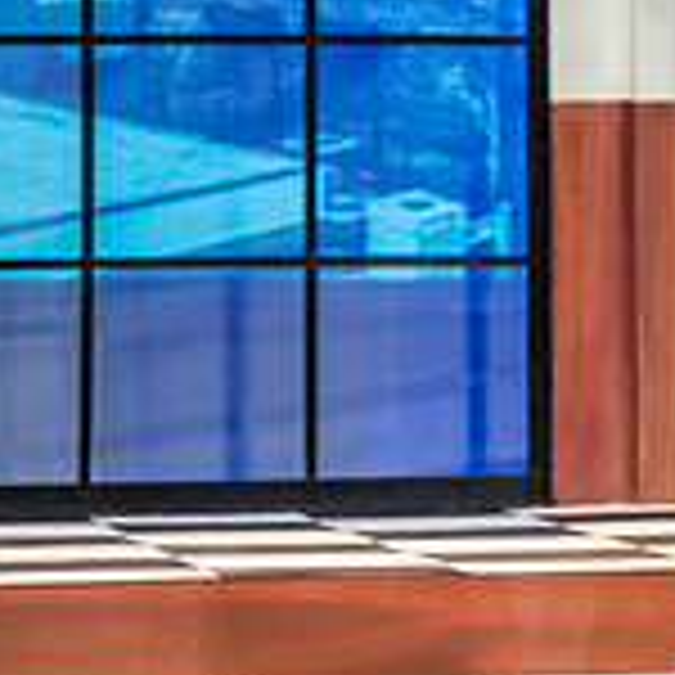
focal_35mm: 302
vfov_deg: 5.8
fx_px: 6663
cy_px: 70
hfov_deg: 5.7
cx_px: 1251
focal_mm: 92
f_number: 3.2
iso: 4000
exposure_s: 1/200
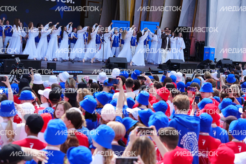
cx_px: 123
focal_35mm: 70
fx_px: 479
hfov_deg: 28.8
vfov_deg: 19.5
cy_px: 82
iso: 500
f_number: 4
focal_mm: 70
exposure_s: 1/3200
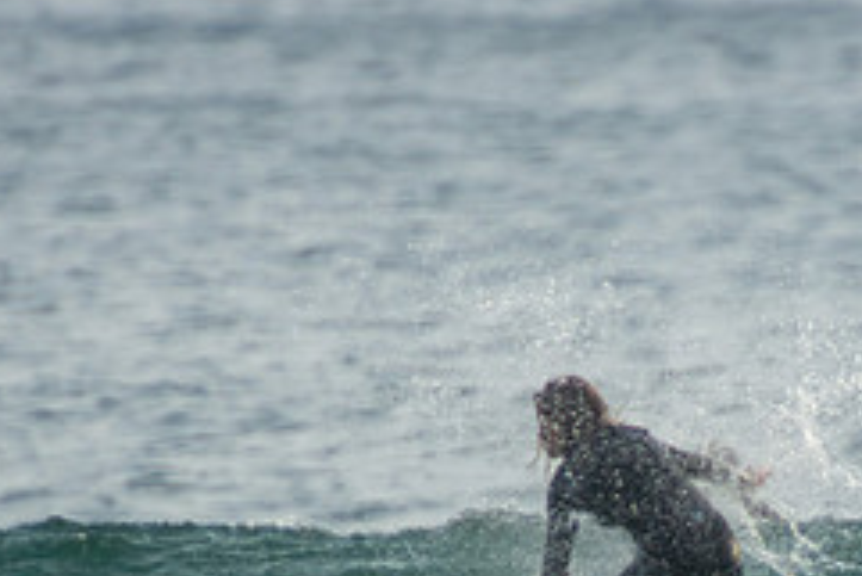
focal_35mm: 1443
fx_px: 34571
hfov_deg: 1.4
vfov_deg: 1.0
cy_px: 664
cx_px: 644
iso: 360
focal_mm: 400
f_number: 5.6
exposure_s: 1/1000
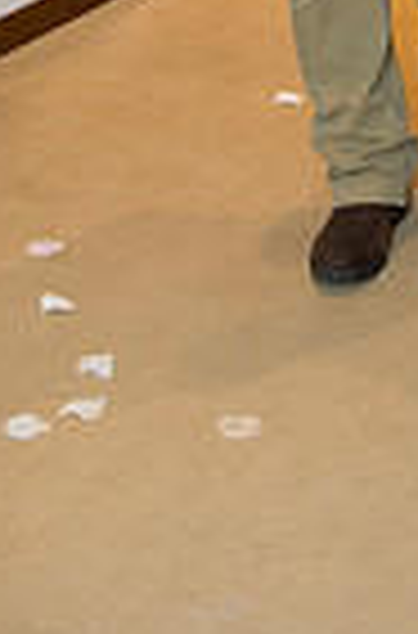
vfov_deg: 16.5
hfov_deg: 11.6
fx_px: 1965
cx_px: 645
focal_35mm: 112
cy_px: -346
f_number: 4.5
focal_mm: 35
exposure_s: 1/125
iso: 1600
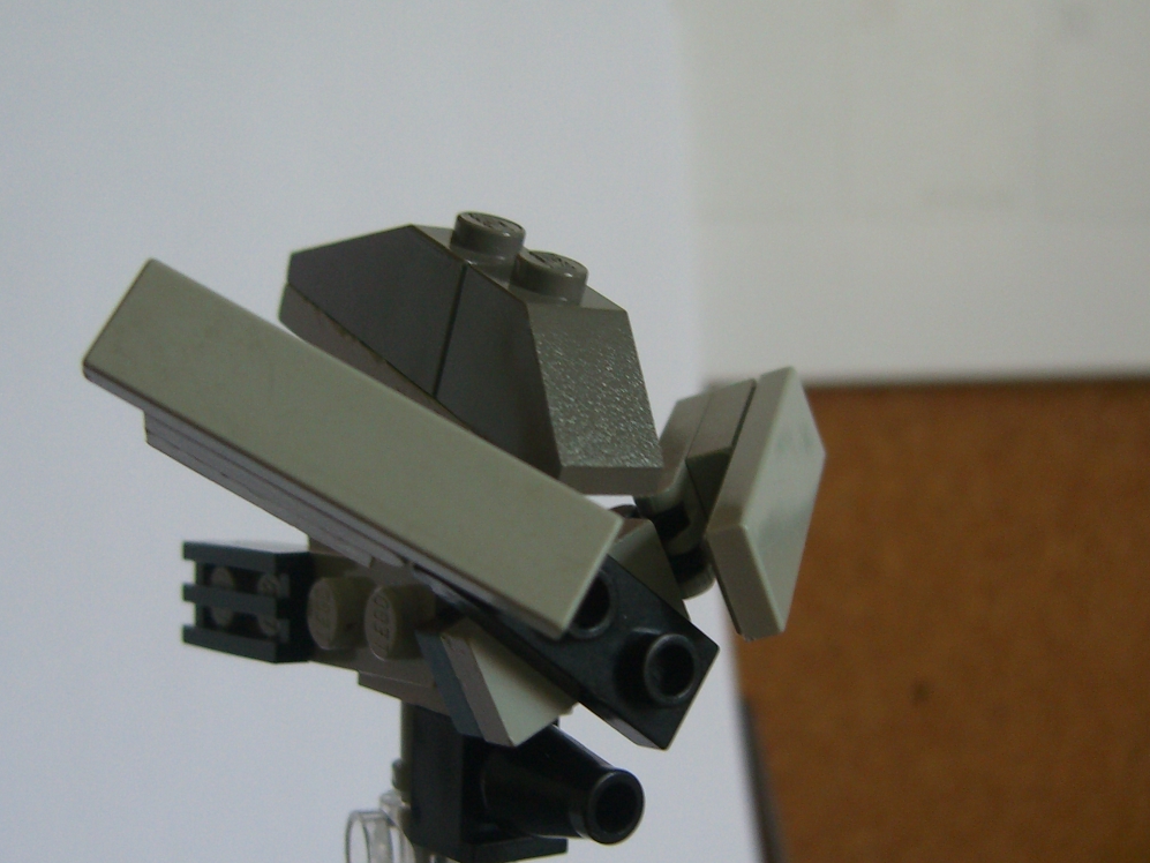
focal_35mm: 61
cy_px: 519
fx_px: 2027
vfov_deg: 24.0
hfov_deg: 31.7
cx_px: 558
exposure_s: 1/40
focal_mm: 7.9
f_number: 2.8
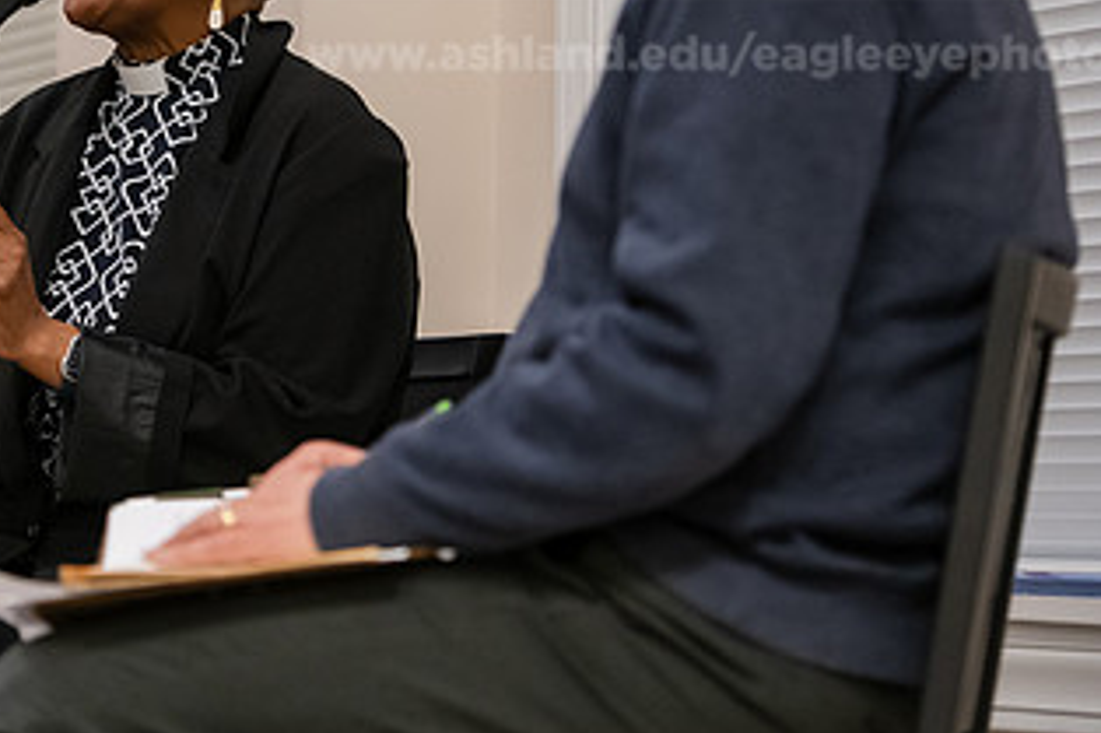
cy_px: 128
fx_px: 6327
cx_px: 147
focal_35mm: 207
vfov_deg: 6.6
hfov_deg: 9.9
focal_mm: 112
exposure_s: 1/200
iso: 2500
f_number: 2.8
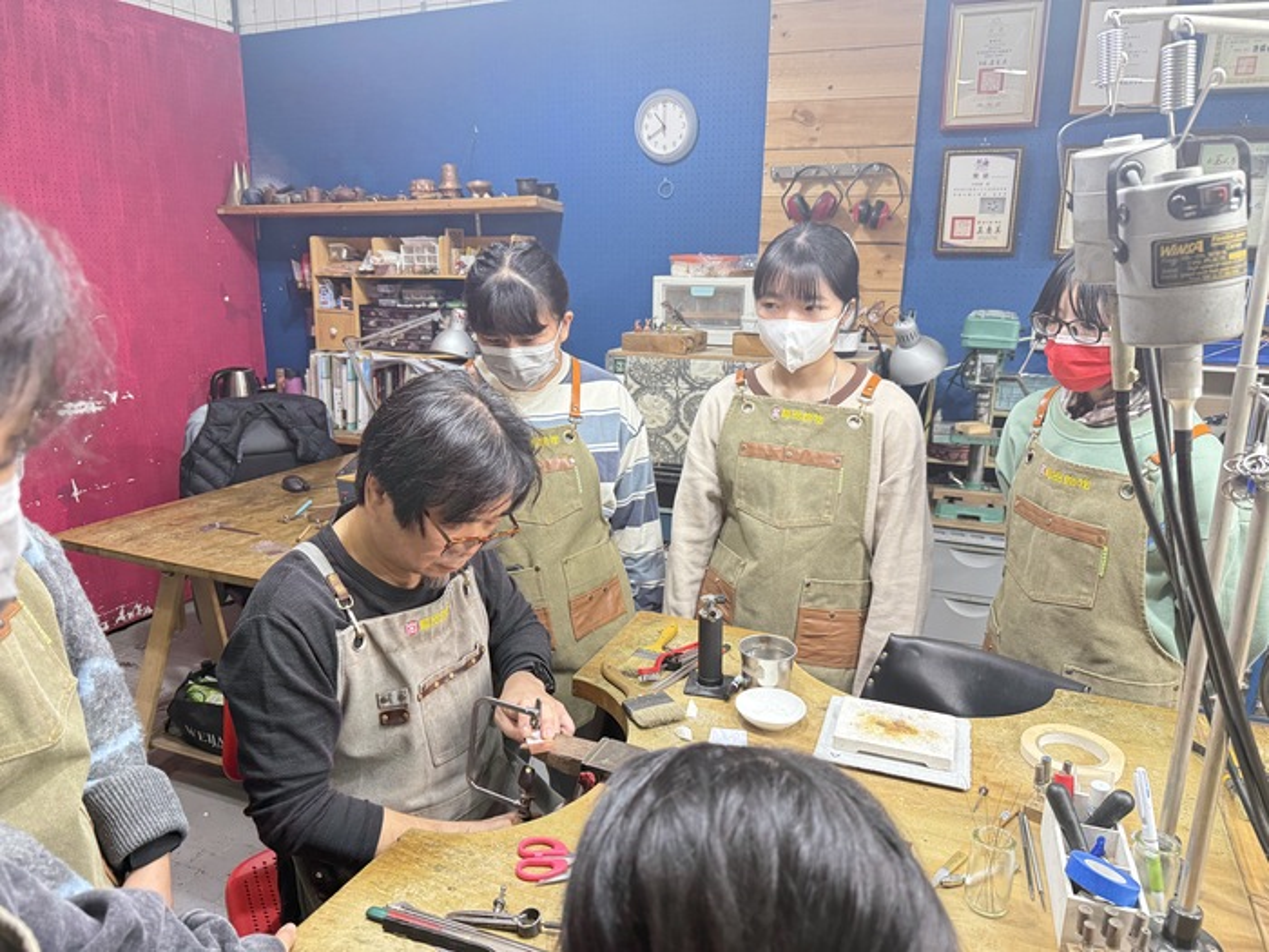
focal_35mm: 24
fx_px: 880
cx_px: 634
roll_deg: -0.6
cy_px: 476
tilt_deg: -13.4
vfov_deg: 56.8
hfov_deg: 71.6
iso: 400
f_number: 1.78
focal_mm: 6.76
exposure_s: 1/60
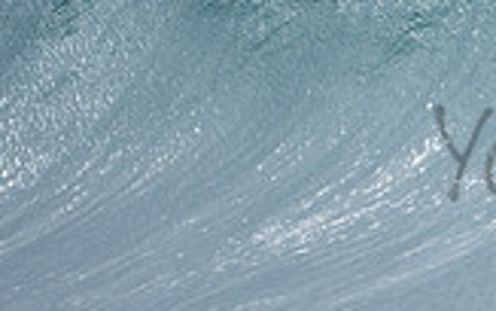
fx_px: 36726
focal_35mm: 2716
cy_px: 127
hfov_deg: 0.8
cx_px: 749
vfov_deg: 0.5
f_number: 5.6
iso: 125
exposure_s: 1/800
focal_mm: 500
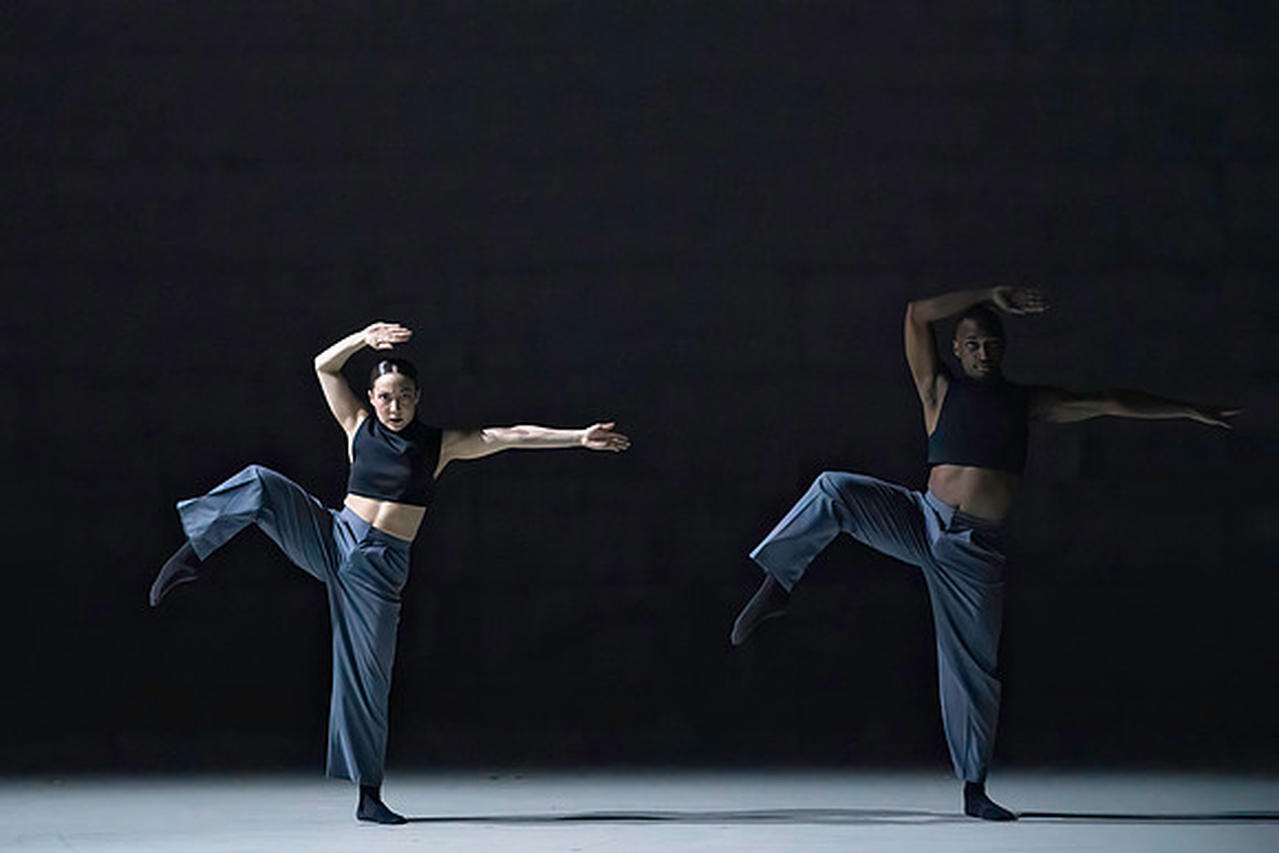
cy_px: 420
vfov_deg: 4.6
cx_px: 584
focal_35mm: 299
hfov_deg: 6.9
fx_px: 10640
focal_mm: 274
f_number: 5.6
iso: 20000
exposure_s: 1/400
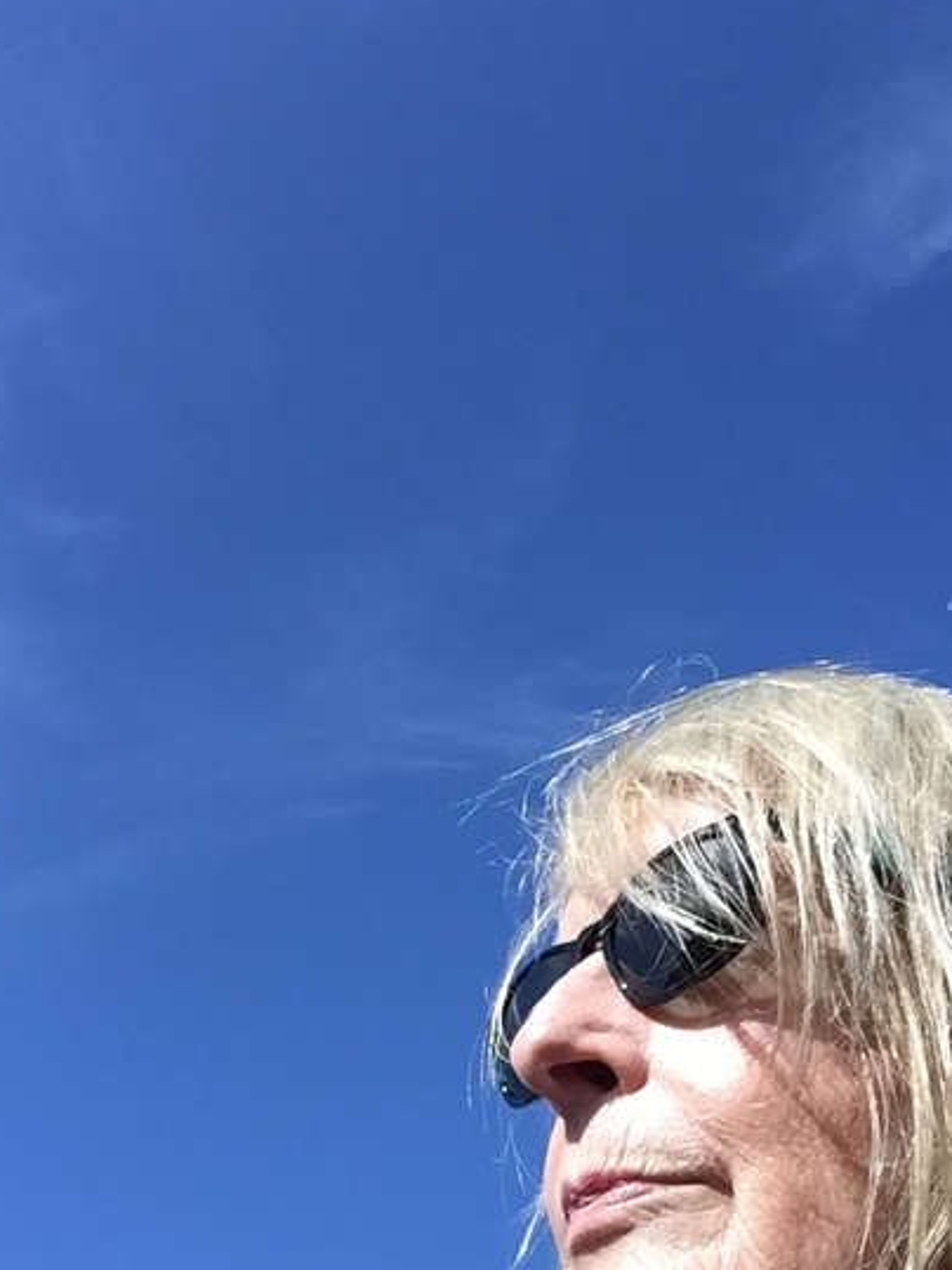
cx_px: 485
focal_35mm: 46
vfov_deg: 40.7
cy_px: 855
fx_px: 1687
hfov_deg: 31.5
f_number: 2.2
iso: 40
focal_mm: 2.65
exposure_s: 1/120
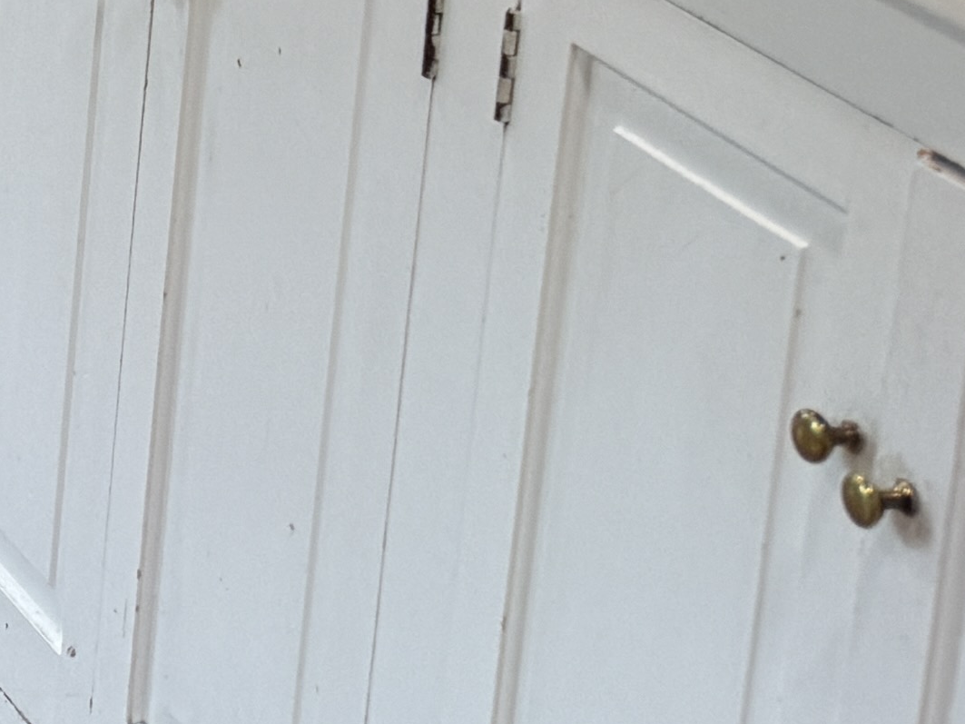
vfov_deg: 10.8
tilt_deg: -9.9
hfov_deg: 11.5
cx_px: -1591
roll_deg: -0.3
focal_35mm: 129
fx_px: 3596
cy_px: -559
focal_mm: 6.76
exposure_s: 1/120
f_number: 1.78
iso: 100
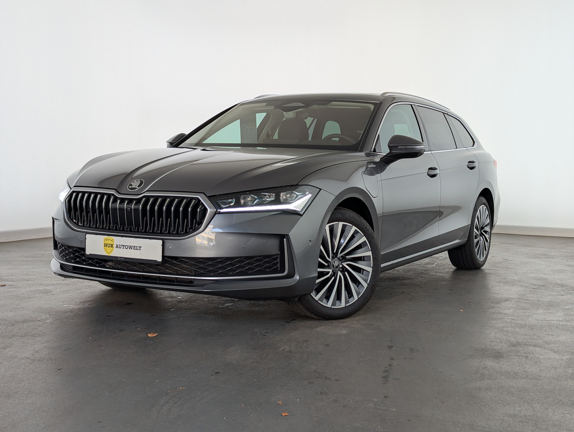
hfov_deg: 39.6
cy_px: 216
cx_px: 287
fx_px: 797
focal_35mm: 48
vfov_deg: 30.3
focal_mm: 6.81
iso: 43
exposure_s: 1/267
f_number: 1.85
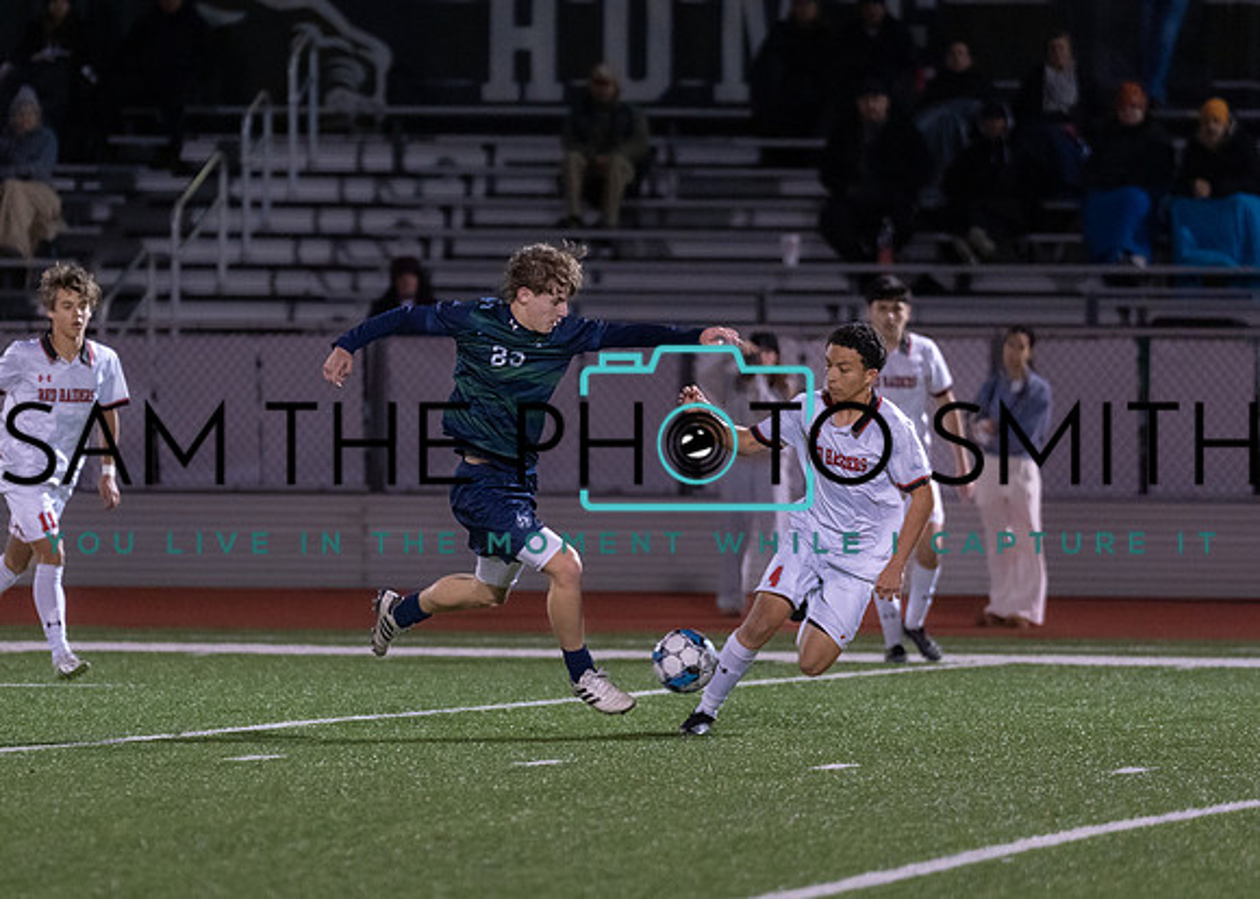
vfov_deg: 4.2
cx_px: 537
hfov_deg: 5.9
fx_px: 12139
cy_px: 458
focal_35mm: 339
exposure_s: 1/1000
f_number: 2.8
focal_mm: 200
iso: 2500
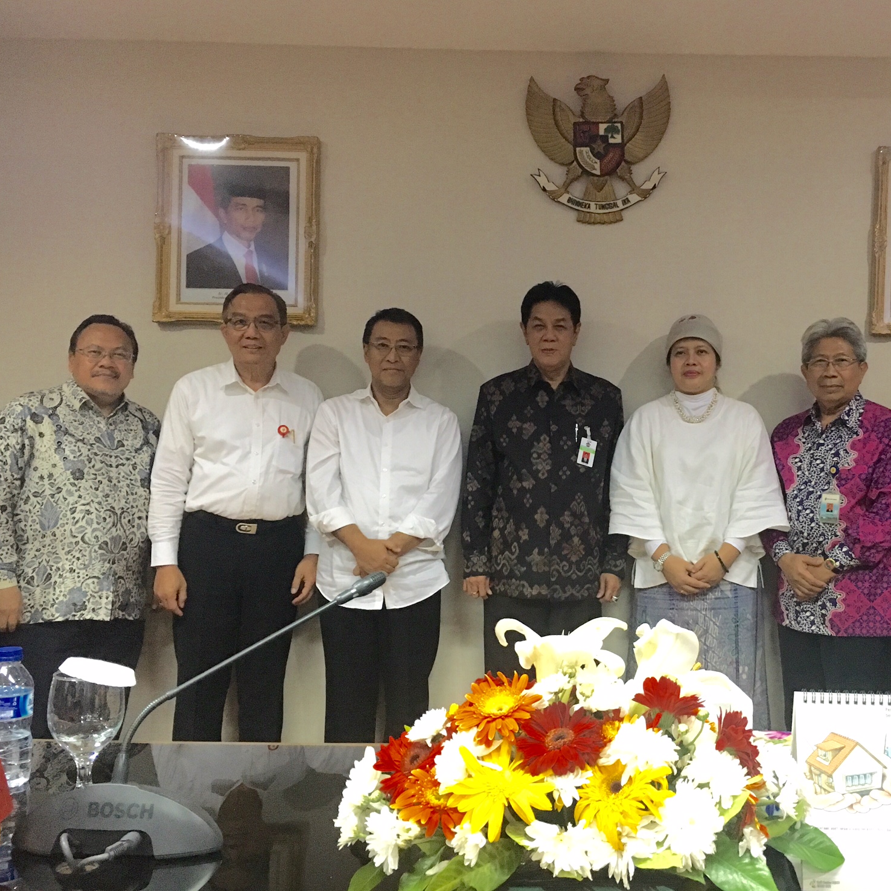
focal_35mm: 35
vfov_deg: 47.2
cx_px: 604
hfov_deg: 46.4
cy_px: 436
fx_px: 1019
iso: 200
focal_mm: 4.15
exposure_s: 1/17
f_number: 2.2
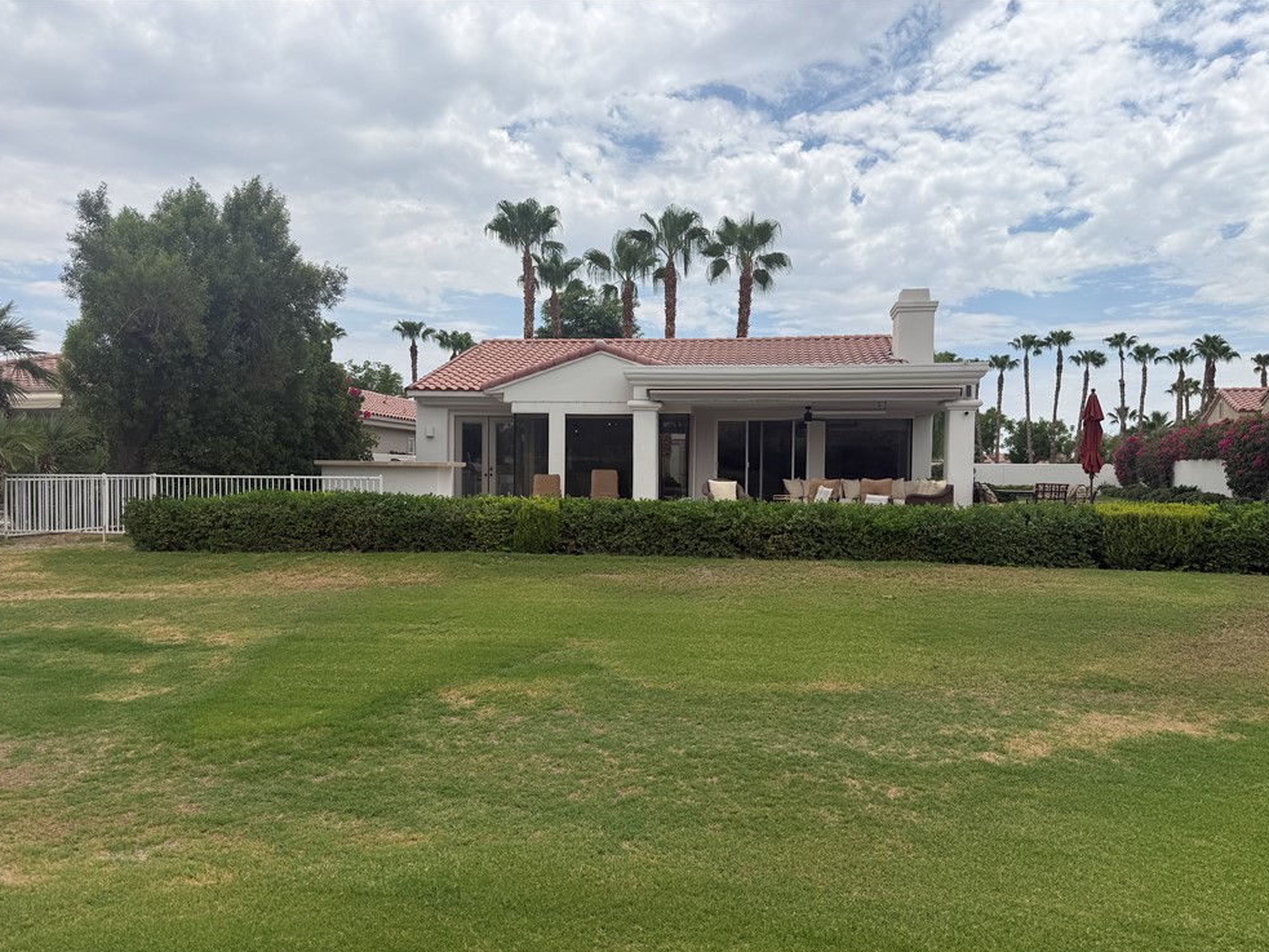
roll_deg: -0.5
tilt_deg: -0.9
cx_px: 644
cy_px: 493
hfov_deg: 69.4
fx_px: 916
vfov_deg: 54.9
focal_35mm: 25
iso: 80
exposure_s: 1/6711
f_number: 1.78
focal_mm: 6.76
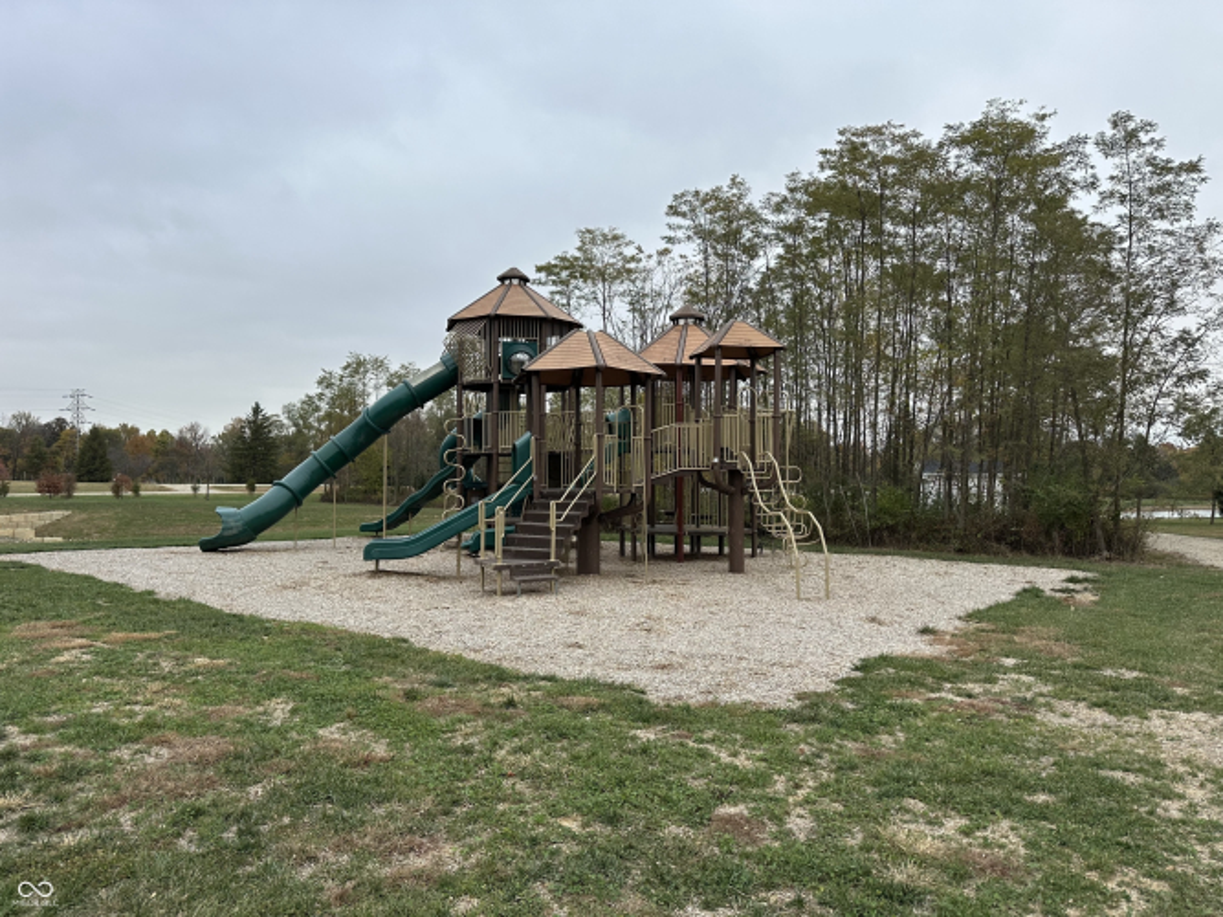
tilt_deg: +1.1
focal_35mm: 24
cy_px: 458
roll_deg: +0.6
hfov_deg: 71.6
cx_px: 612
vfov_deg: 56.8
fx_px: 848
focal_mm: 6.86
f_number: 1.78
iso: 80
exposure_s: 1/989
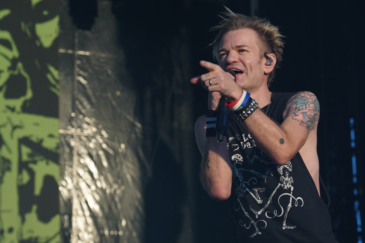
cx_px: 266
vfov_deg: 8.7
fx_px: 1592
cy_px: 133
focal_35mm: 157
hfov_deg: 13.0
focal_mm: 105
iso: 100
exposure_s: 1/320
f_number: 6.3
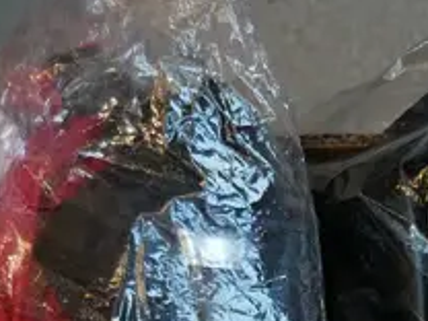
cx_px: 276
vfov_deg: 6.6
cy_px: 698
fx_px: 2683
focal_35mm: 217
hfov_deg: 9.1
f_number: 4.2
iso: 640
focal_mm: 22
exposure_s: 1/60
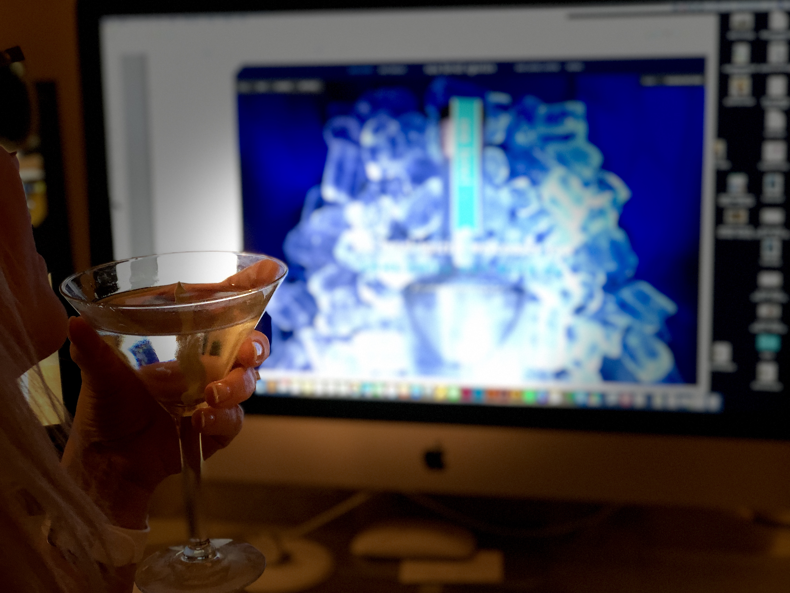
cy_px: 296
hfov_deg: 33.8
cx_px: 395
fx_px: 1301
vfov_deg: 25.7
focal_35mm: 57
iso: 320
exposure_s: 1/30
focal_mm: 6.6
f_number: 2.8
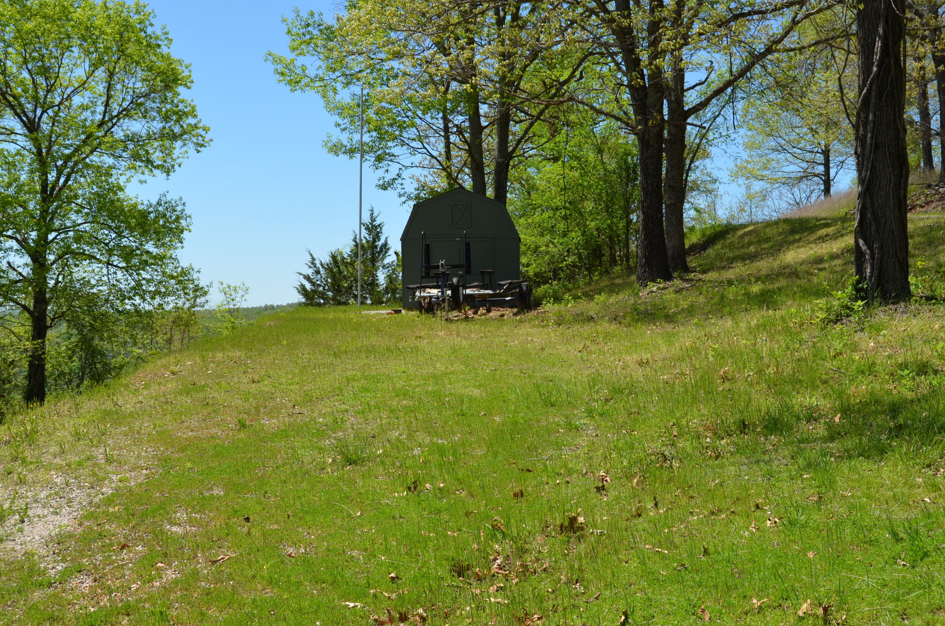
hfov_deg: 48.5
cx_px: 512
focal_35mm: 40
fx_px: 1048
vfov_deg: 33.2
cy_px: 281
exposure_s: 1/250
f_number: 8
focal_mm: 24
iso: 100
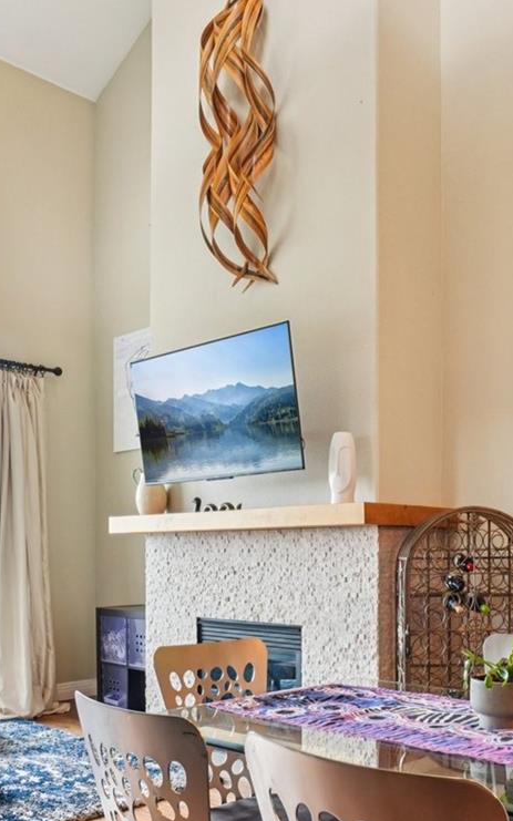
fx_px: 738
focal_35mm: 33
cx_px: 343
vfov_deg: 56.4
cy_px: 572
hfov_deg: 37.9
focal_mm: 10
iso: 400
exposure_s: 1/15
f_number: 8
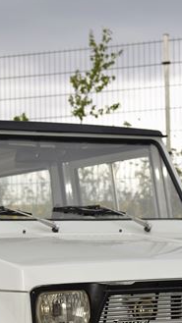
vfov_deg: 17.4
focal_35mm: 122
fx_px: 1047
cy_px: 262
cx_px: 31
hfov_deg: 9.9
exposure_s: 1/200
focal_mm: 40
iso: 100
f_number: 4.5
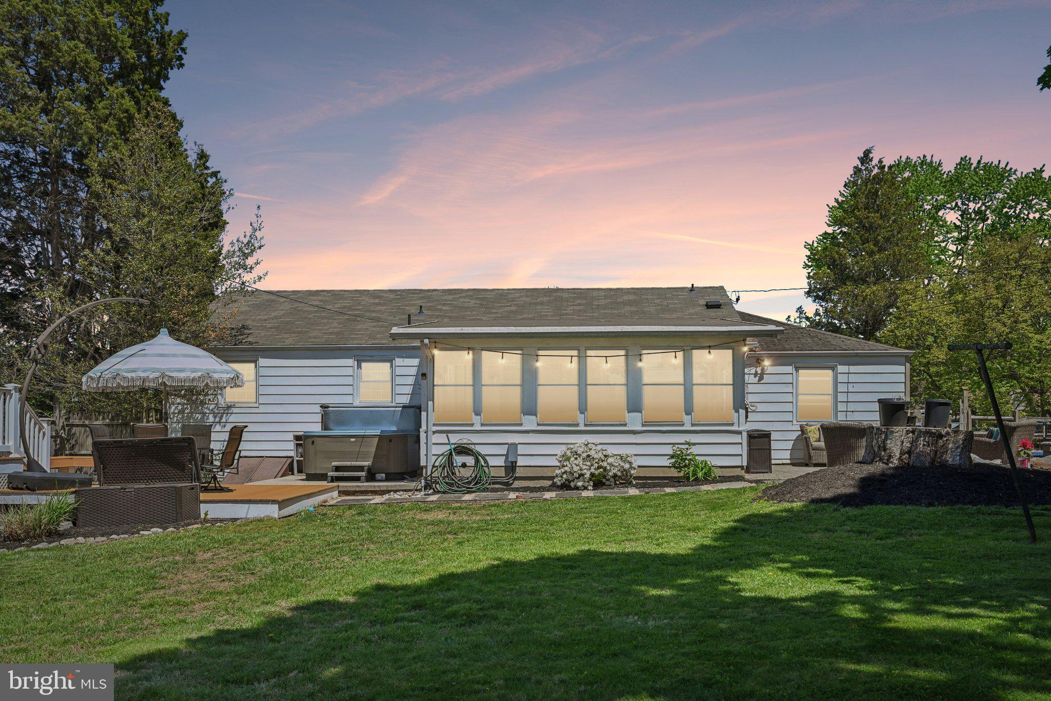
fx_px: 876
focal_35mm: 30
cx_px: 526
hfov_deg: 61.9
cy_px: 350
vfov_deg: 43.6
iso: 800
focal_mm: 30
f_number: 8
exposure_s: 1/1600
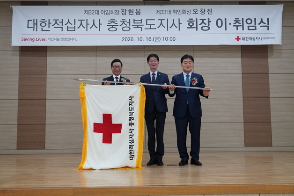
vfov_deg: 36.9
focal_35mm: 36
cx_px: 147
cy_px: 98
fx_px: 294
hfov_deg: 53.1
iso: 3200
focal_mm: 24
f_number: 5
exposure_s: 1/250
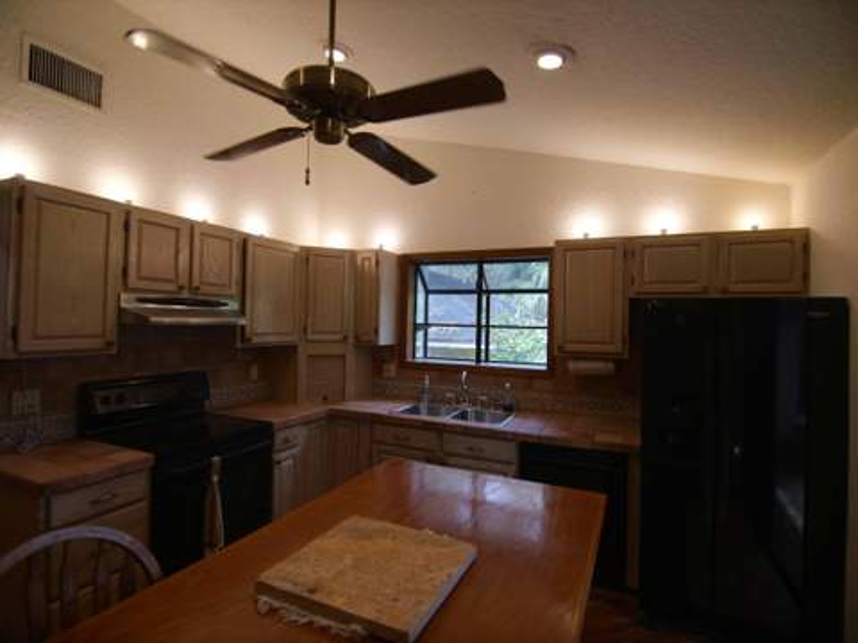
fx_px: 446
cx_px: 429
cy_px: 322
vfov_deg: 71.6
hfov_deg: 87.8
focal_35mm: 18
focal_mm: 9
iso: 100
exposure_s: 1/125
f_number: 2
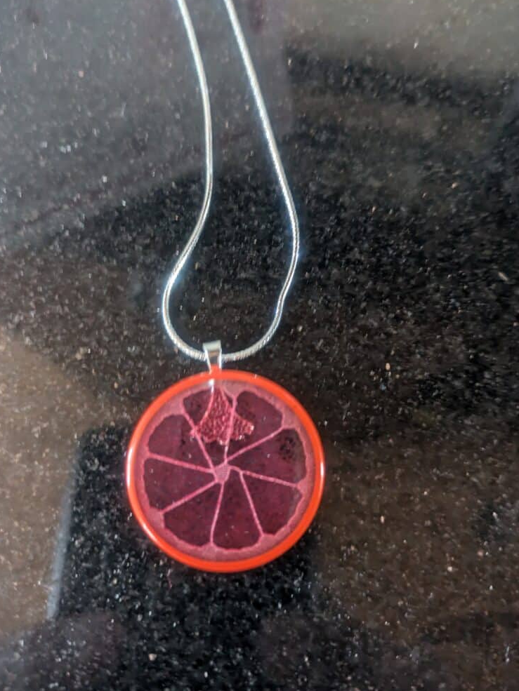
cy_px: 351
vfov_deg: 67.3
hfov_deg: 53.1
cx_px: 250
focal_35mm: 26
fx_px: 520
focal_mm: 5.43
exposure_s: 1/17.1
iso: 385
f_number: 1.89
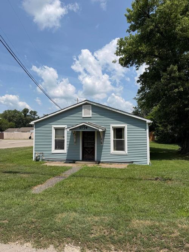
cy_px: 126
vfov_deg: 71.6
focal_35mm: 24
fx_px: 175
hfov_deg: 56.8
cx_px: 94
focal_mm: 6.76
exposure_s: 1/6711
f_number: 1.78
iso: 80
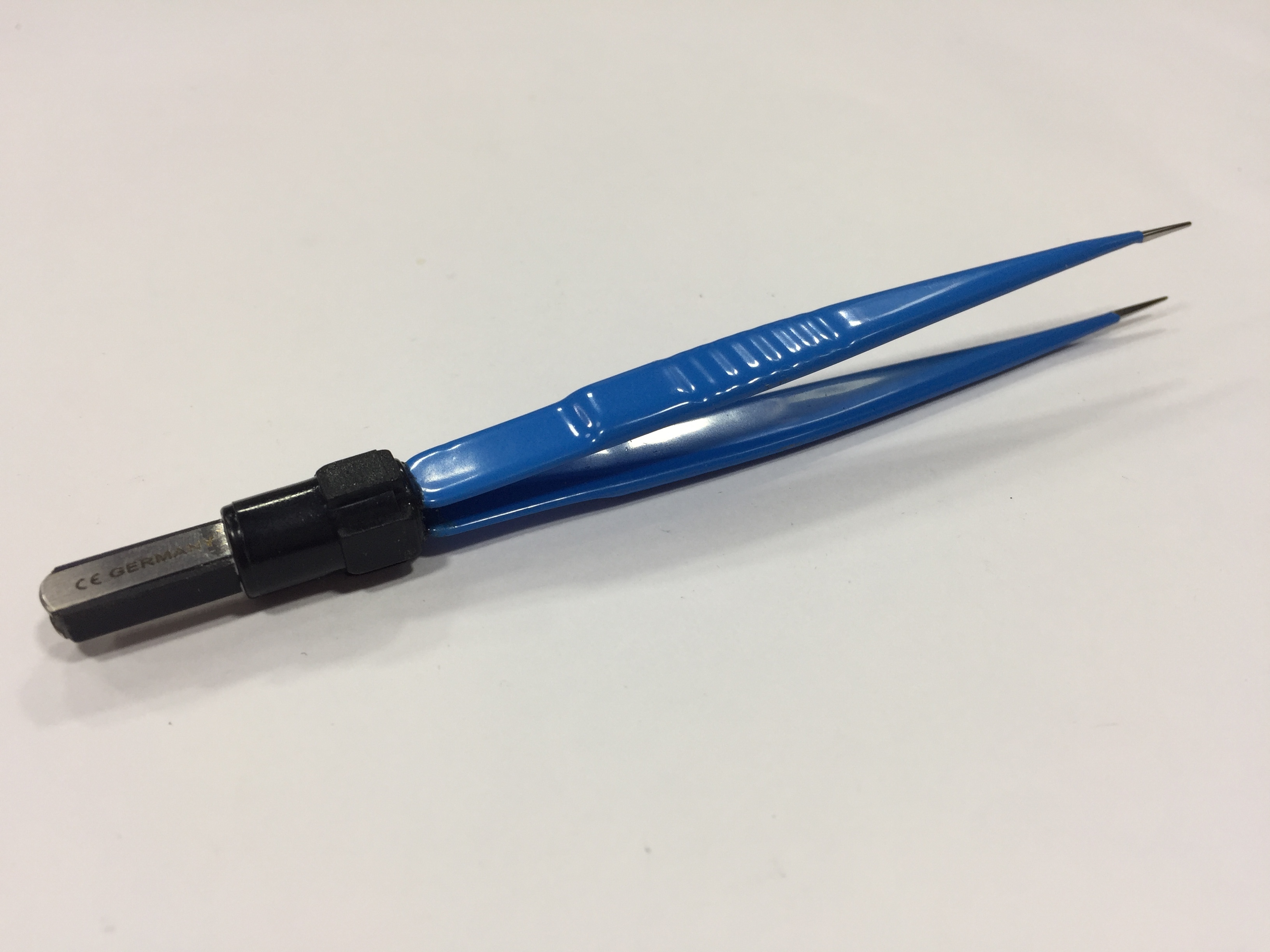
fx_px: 1064
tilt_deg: -40.1
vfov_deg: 48.2
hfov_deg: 61.7
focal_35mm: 29
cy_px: 476
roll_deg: -0.9
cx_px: 635
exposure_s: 1/50
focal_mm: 4.15
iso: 32
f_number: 2.2
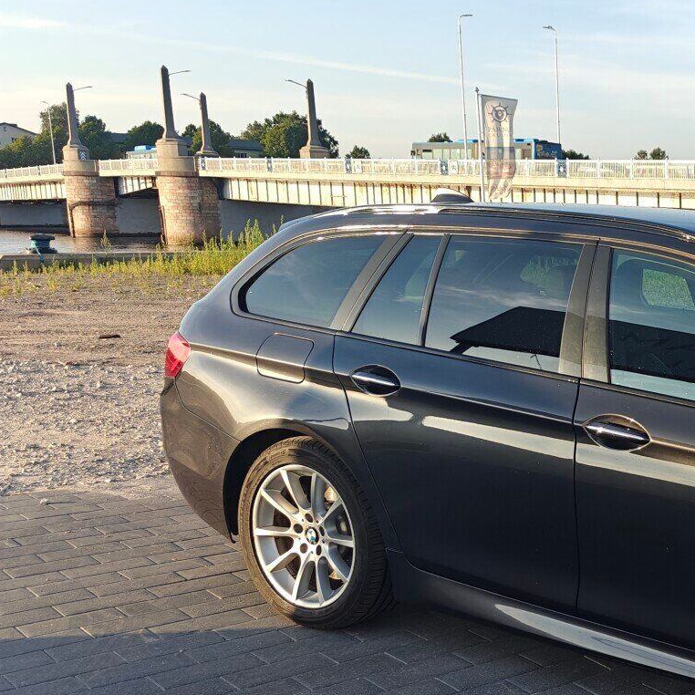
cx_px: 848
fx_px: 1181
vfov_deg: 32.5
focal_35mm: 52
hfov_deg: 28.3
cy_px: 466
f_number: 4
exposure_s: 1/855
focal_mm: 6.06
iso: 50
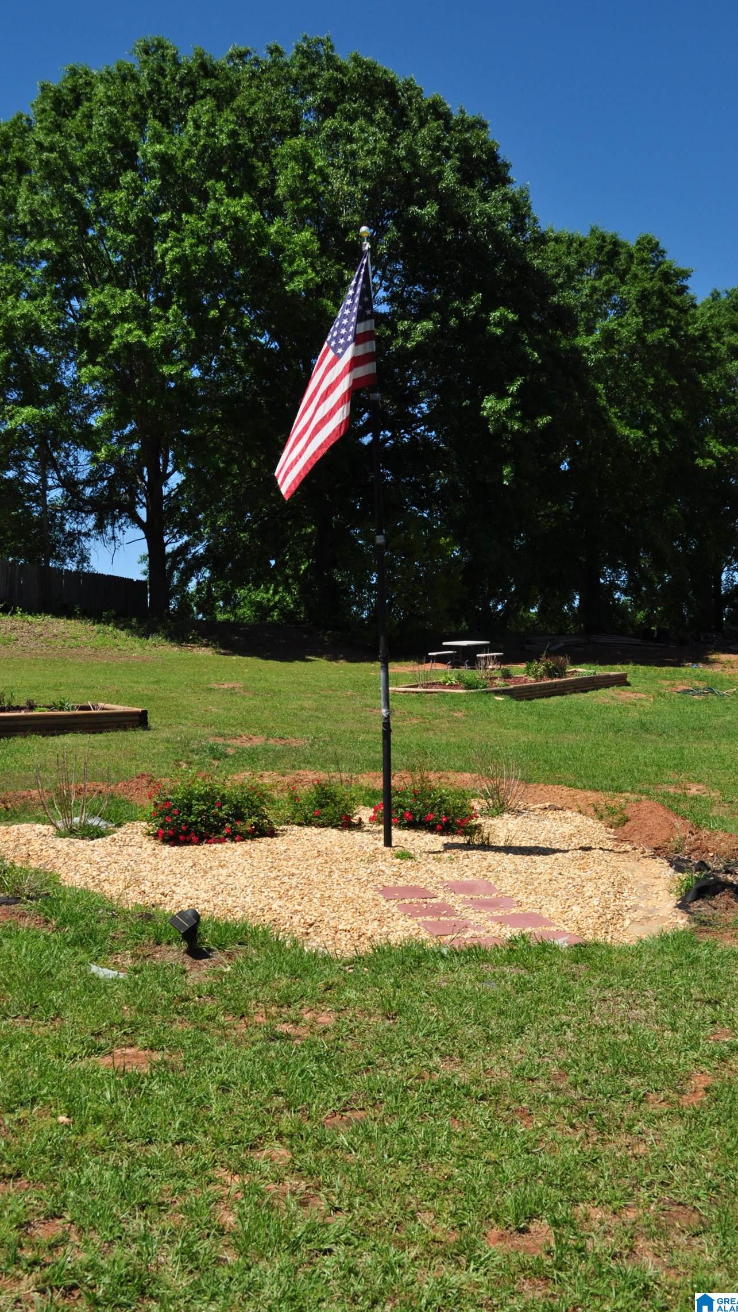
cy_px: 658
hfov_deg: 31.2
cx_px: 324
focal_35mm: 38
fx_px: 1322
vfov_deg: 52.8
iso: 200
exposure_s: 1/400
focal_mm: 24
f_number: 10
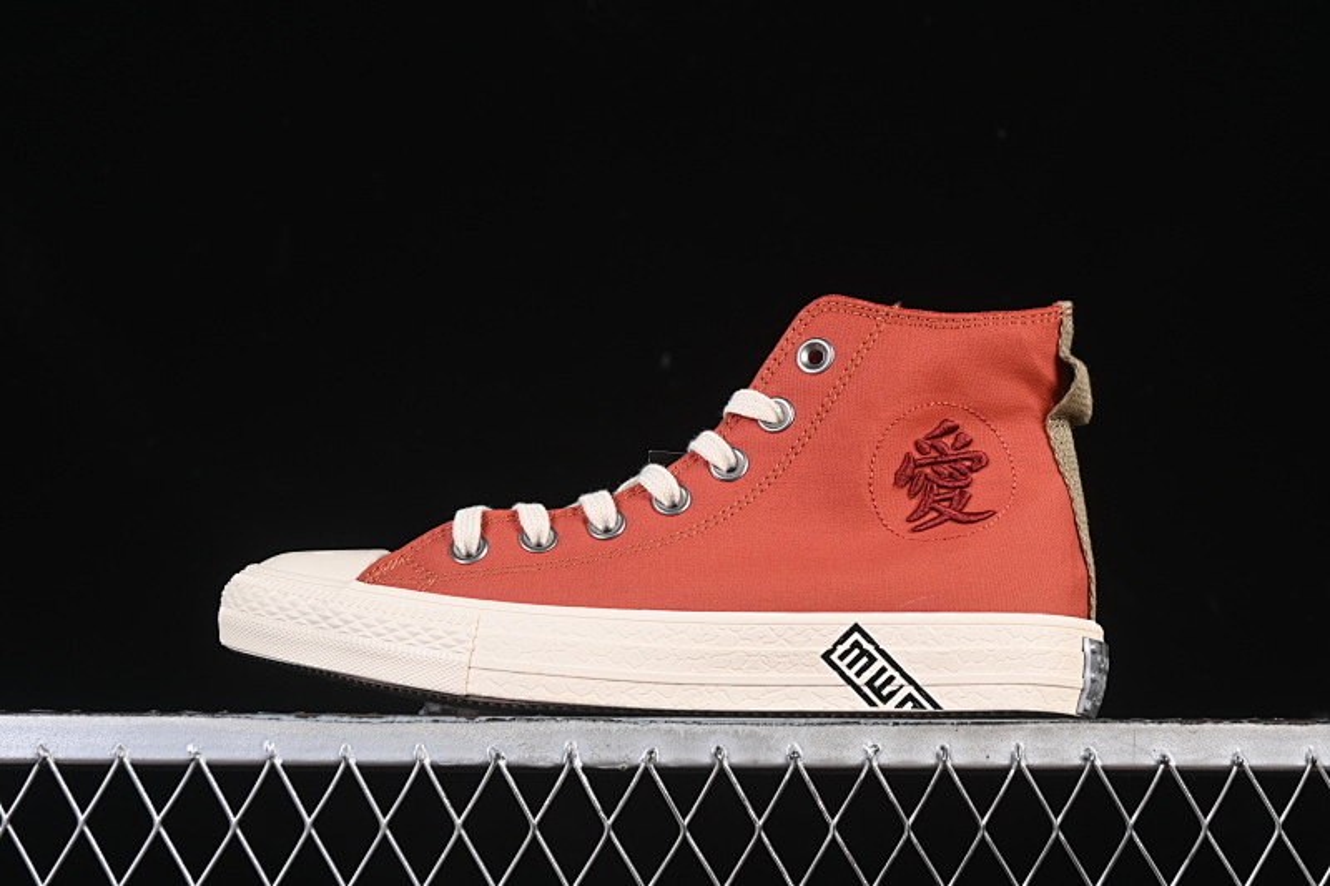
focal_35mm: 75
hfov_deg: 27.0
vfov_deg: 18.2
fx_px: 2770
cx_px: 665
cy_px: 443
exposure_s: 1/80
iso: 160
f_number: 7.1
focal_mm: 50
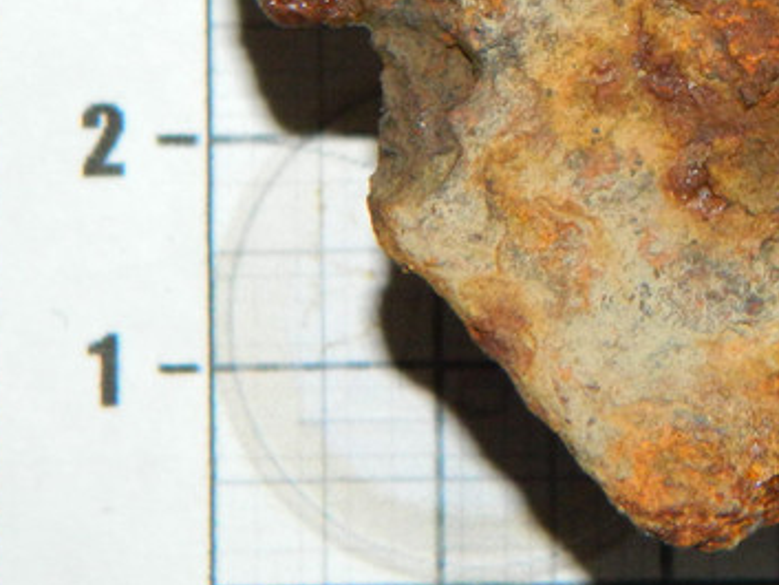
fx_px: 5718
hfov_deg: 7.7
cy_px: -161
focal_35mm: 254
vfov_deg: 5.8
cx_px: 1021
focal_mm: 15.1
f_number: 4.2
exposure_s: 1/50
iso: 200
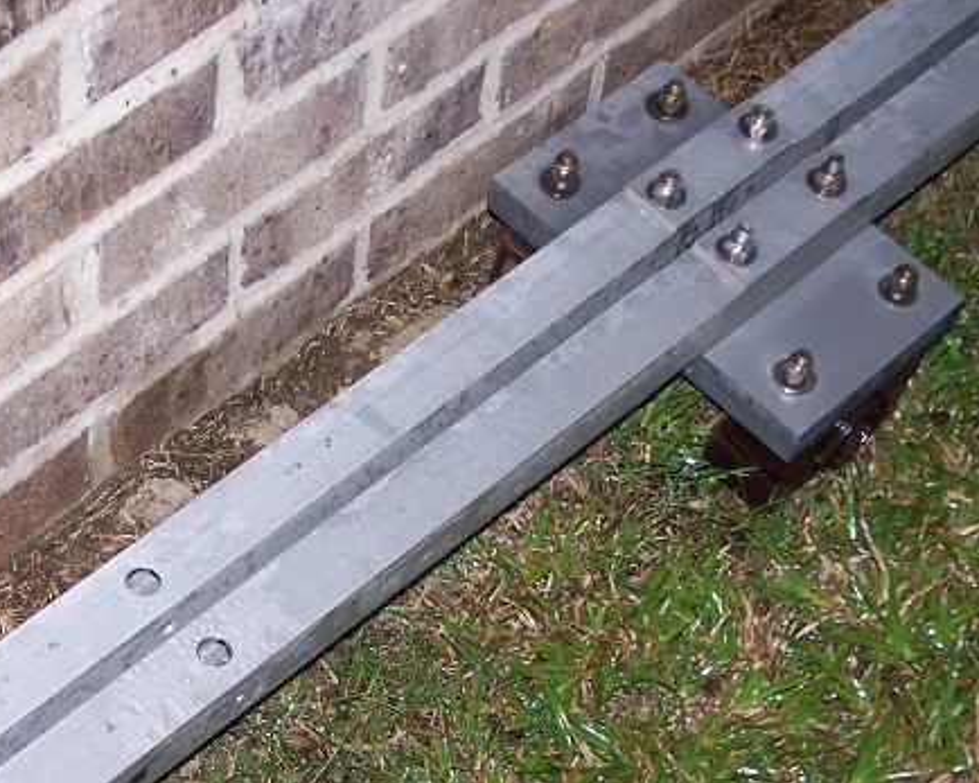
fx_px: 2578
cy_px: 578
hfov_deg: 21.4
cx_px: 343
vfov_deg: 17.2
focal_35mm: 89
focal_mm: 8.5
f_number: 3
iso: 140
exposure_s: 1/60
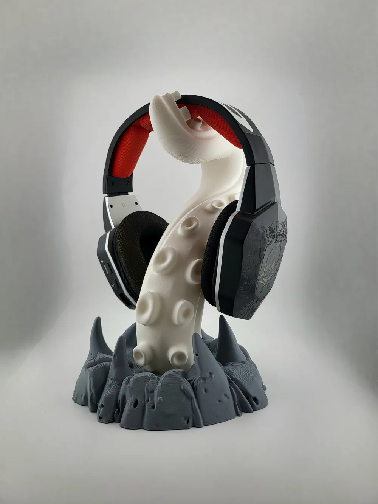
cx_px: 189
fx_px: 349
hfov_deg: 56.8
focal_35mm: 24
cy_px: 252
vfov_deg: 71.6
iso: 40
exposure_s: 1/1111
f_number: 1.8
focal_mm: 5
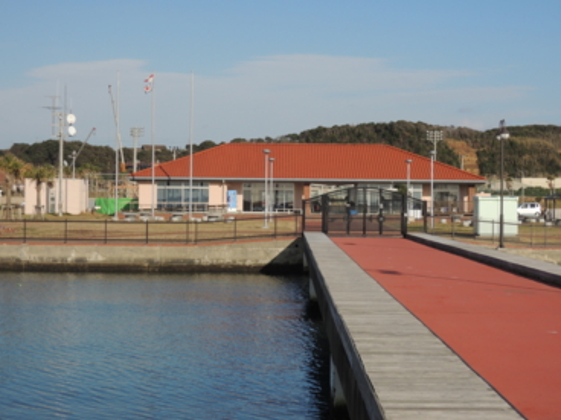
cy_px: 201
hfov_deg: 25.7
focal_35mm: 76
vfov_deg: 19.4
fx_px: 1232
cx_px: 294
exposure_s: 1/1000
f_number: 4
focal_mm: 12.5
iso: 100
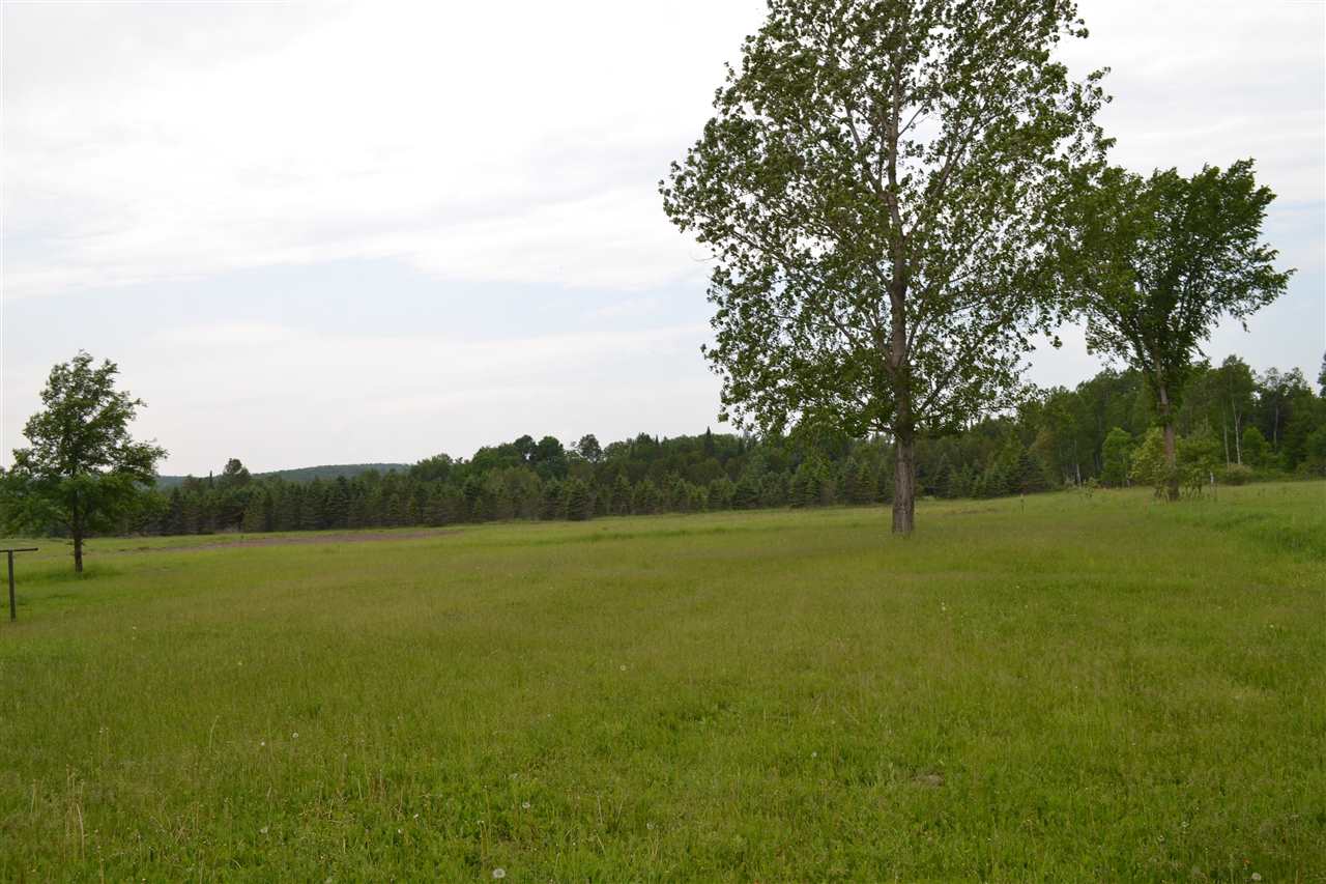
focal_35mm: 27
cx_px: 663
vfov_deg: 47.9
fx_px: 994
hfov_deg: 67.4
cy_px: 442
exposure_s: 1/200
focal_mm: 18
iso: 100
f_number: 8
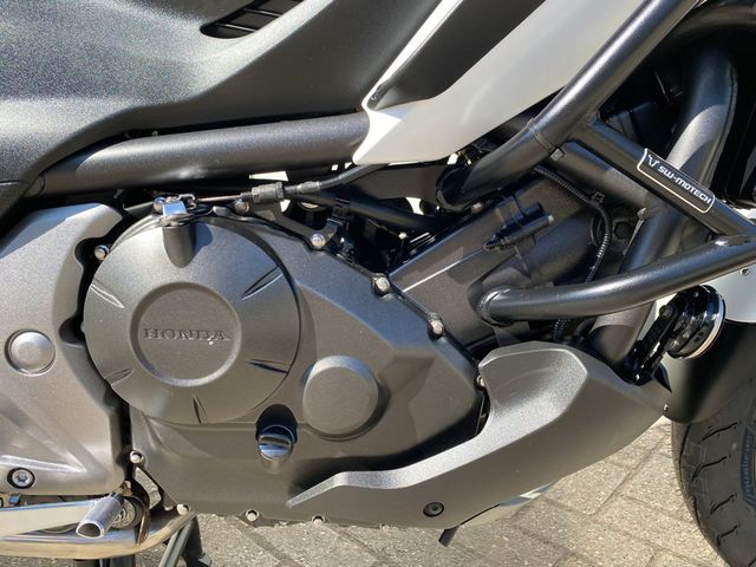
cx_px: 378
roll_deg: -0.9
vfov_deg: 53.1
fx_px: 568
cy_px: 284
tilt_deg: -11.9
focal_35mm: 26
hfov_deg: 67.3
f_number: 1.8
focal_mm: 4.25
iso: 32
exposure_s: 1/411
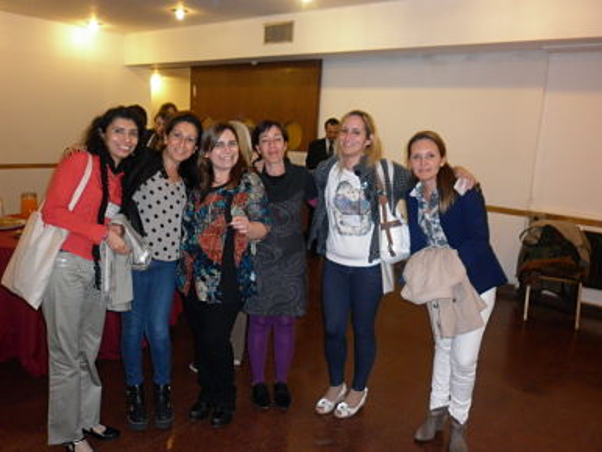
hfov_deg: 61.6
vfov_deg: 48.3
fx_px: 505
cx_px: 299
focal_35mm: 29
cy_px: 221
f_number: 2.8
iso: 320
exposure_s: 1/30
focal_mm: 5
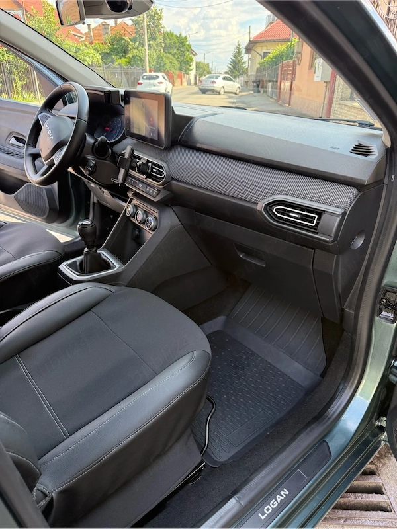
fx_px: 367
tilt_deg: -24.9
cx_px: 198
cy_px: 264
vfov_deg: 71.6
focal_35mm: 24
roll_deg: -0.6
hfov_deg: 56.8
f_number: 1.78
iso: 100
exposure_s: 1/243
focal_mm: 6.76
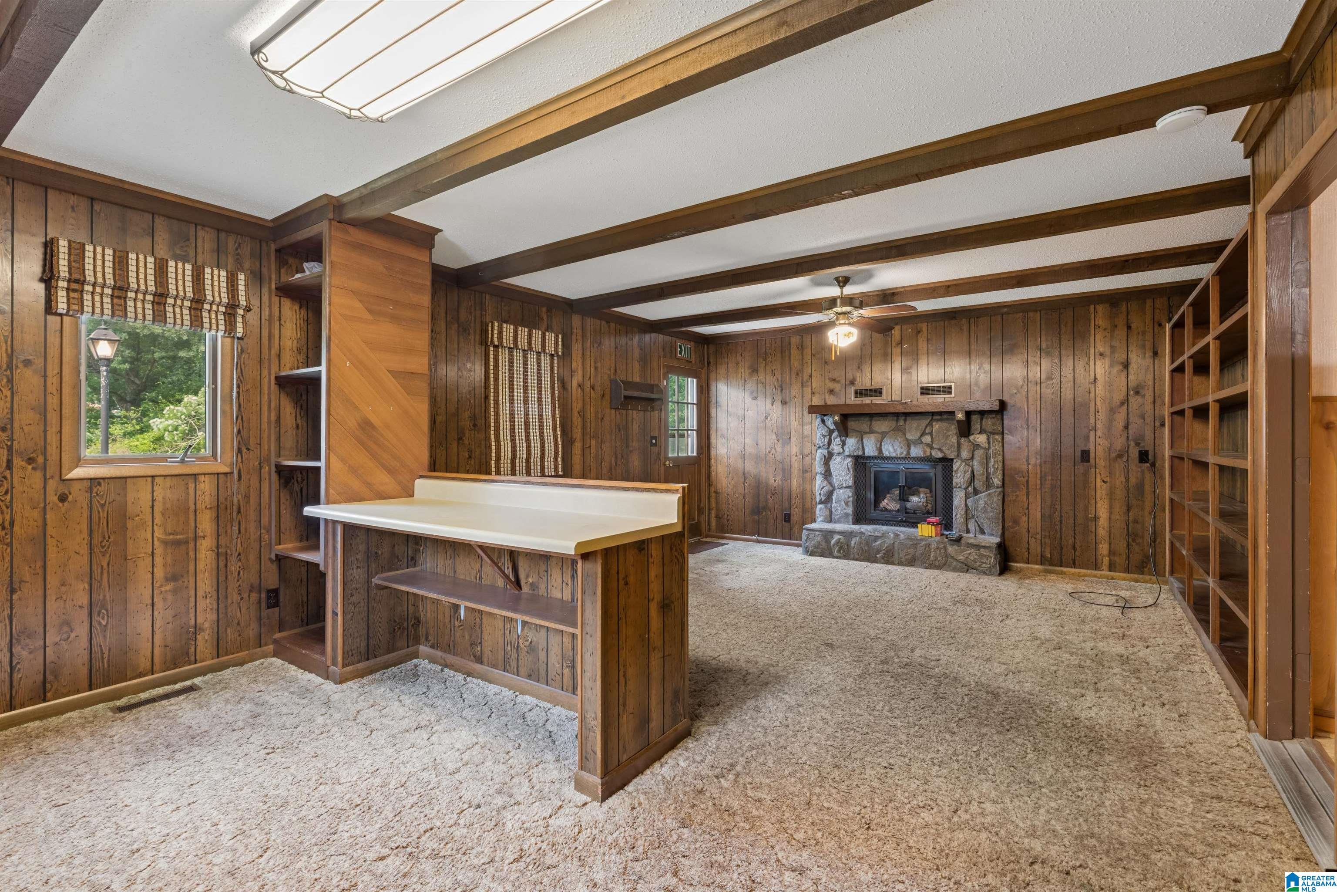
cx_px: 668
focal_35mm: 16
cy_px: 446
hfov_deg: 96.7
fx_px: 594
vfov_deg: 73.7
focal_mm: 16
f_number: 13
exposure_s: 1/1.25
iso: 400
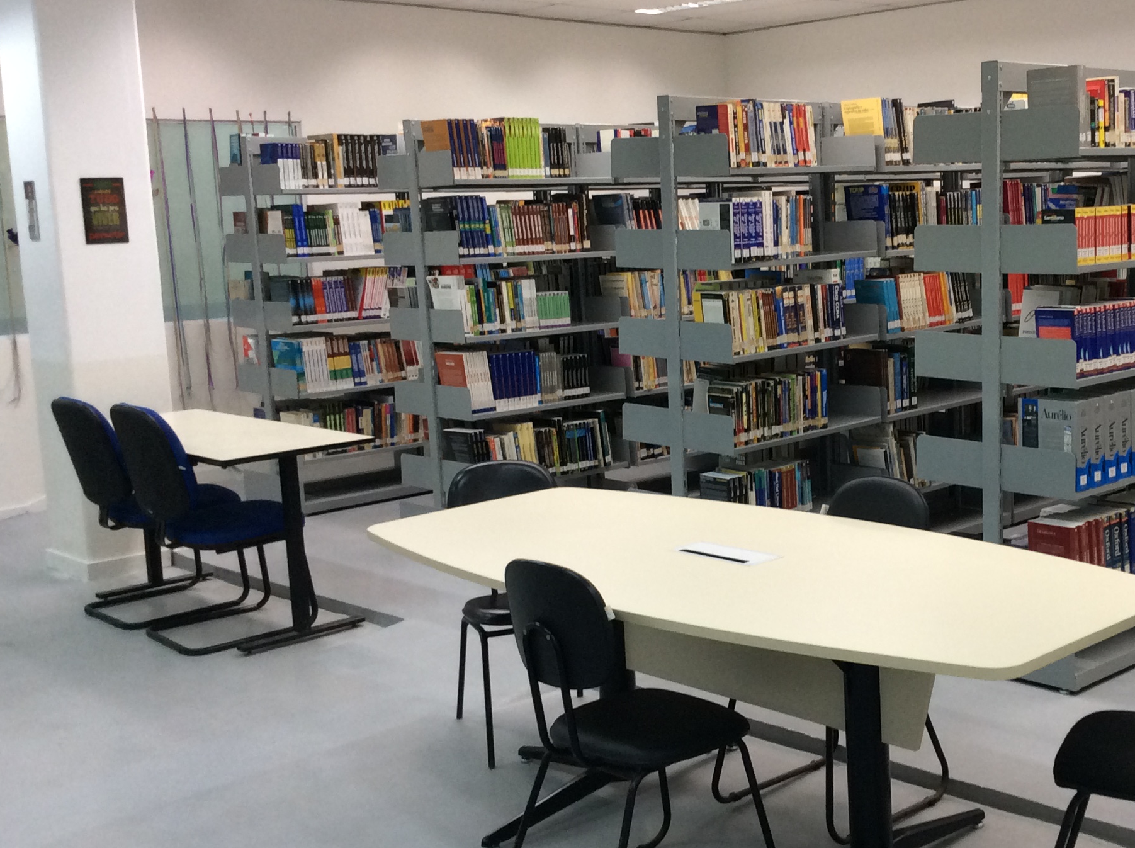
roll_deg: +2.4
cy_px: 424
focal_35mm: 46
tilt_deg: -9.8
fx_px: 1506
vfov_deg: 31.4
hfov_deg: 40.5
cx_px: 802
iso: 64
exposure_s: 1/24
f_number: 2.4
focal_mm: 3.3
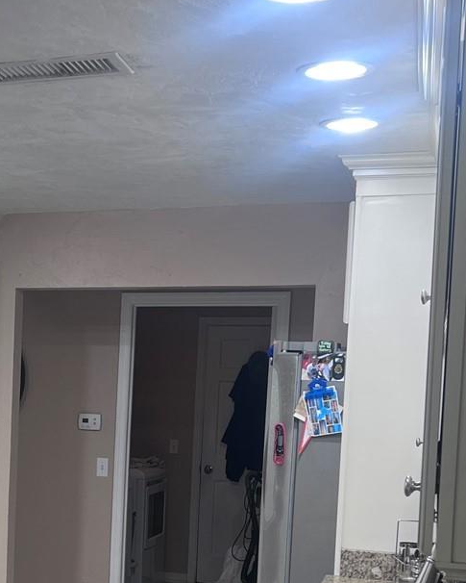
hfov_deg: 21.7
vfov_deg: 27.7
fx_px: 1155
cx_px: -35
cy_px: 476
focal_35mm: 67
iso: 40
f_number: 1.5
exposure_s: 1/120
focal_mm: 5.7
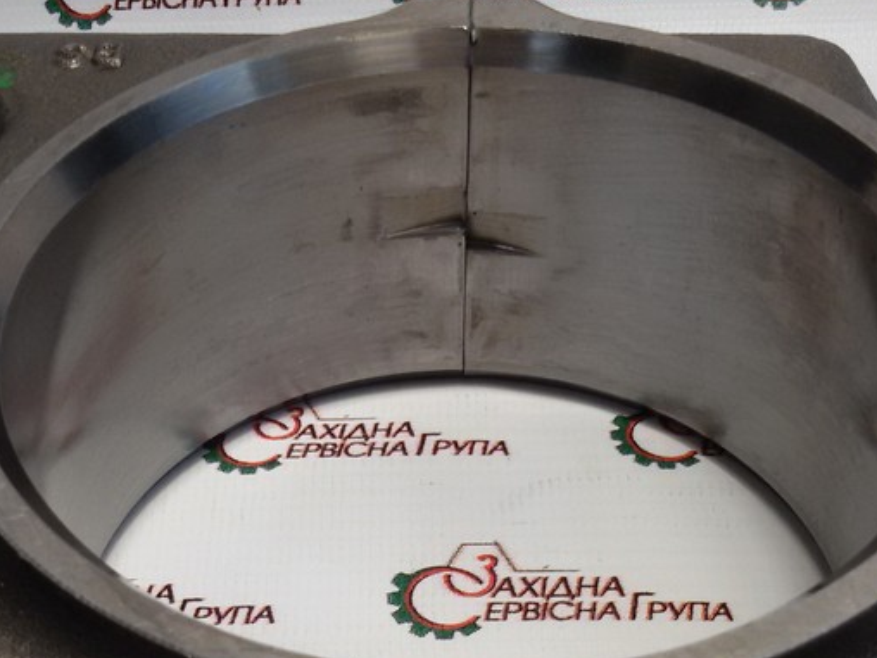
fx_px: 1545
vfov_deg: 23.4
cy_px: 584
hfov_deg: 31.6
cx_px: 356
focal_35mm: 61
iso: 50
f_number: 2.4
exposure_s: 1/50
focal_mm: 2.93
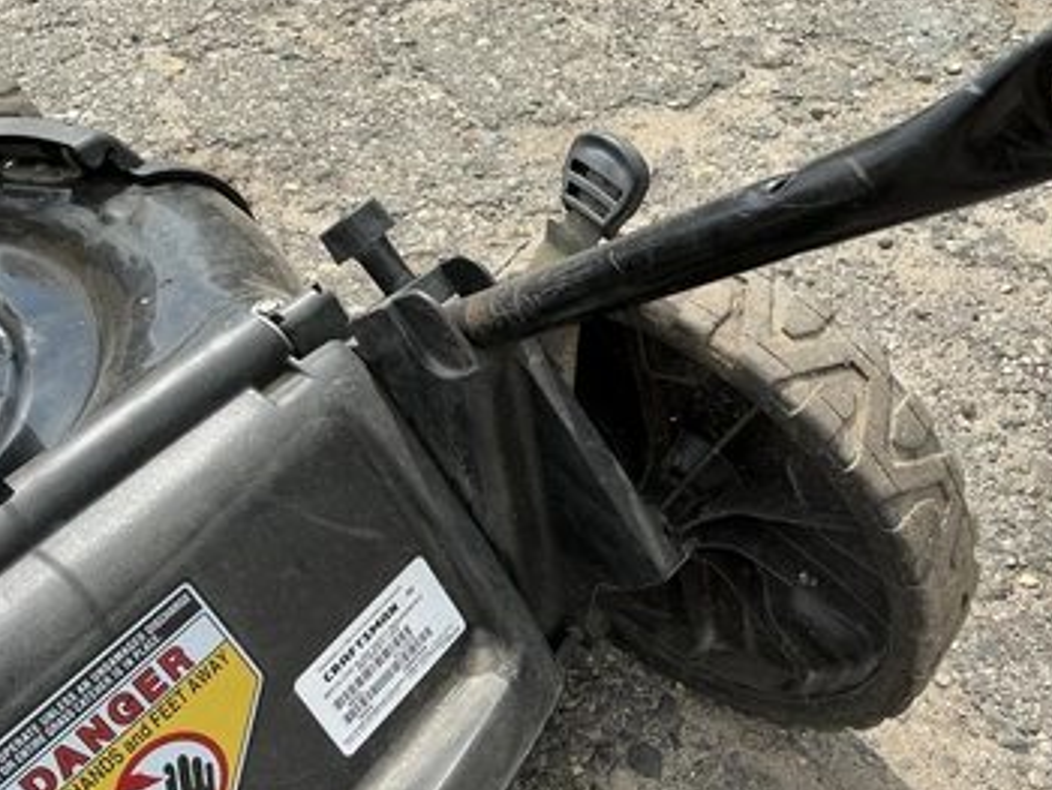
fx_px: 973
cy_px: 436
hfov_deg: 56.6
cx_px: 589
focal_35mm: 32
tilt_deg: -46.5
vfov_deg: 44.1
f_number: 1.8
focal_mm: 3
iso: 25
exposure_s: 1/1076
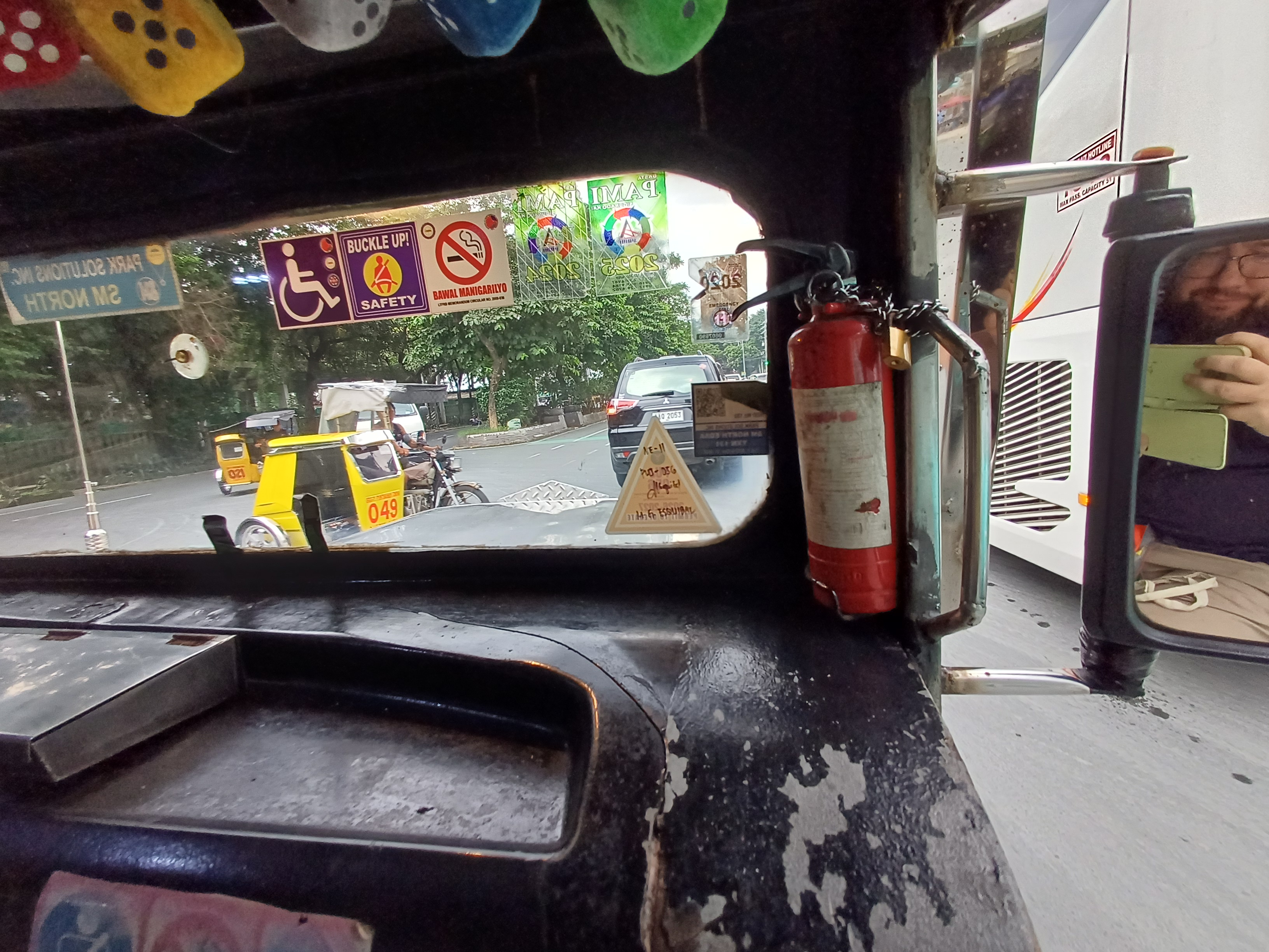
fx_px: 587
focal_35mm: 16
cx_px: 634
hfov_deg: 94.5
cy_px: 476
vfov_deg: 78.1
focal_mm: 1.64
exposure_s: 1/50
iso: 64
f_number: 2.2
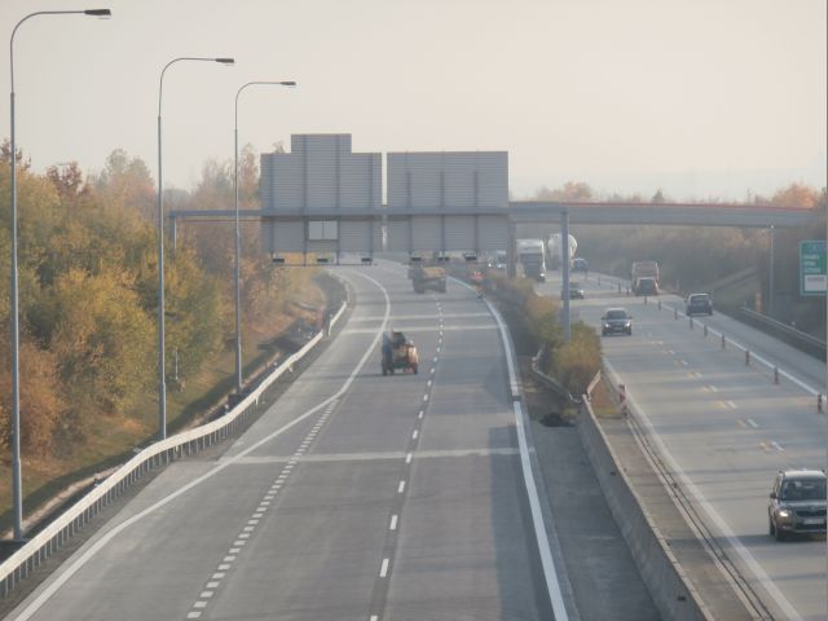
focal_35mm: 240
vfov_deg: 6.2
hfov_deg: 8.2
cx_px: 414
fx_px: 5741
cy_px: 310
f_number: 5.8
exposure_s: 1/320
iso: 100
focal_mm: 42
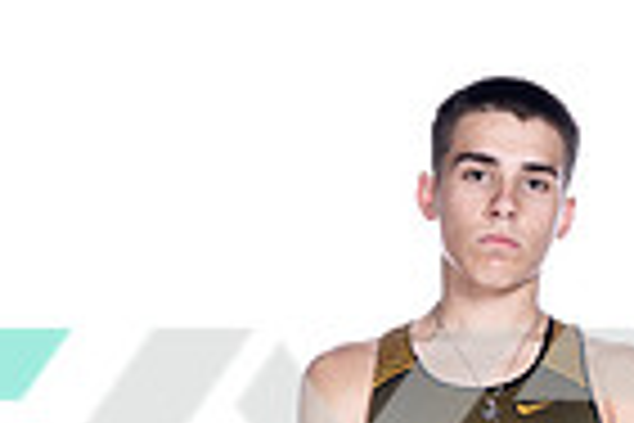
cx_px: 472
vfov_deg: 7.5
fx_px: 3099
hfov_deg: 11.7
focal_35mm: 176
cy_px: 788
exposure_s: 1/250
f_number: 5.6
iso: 100
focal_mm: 55
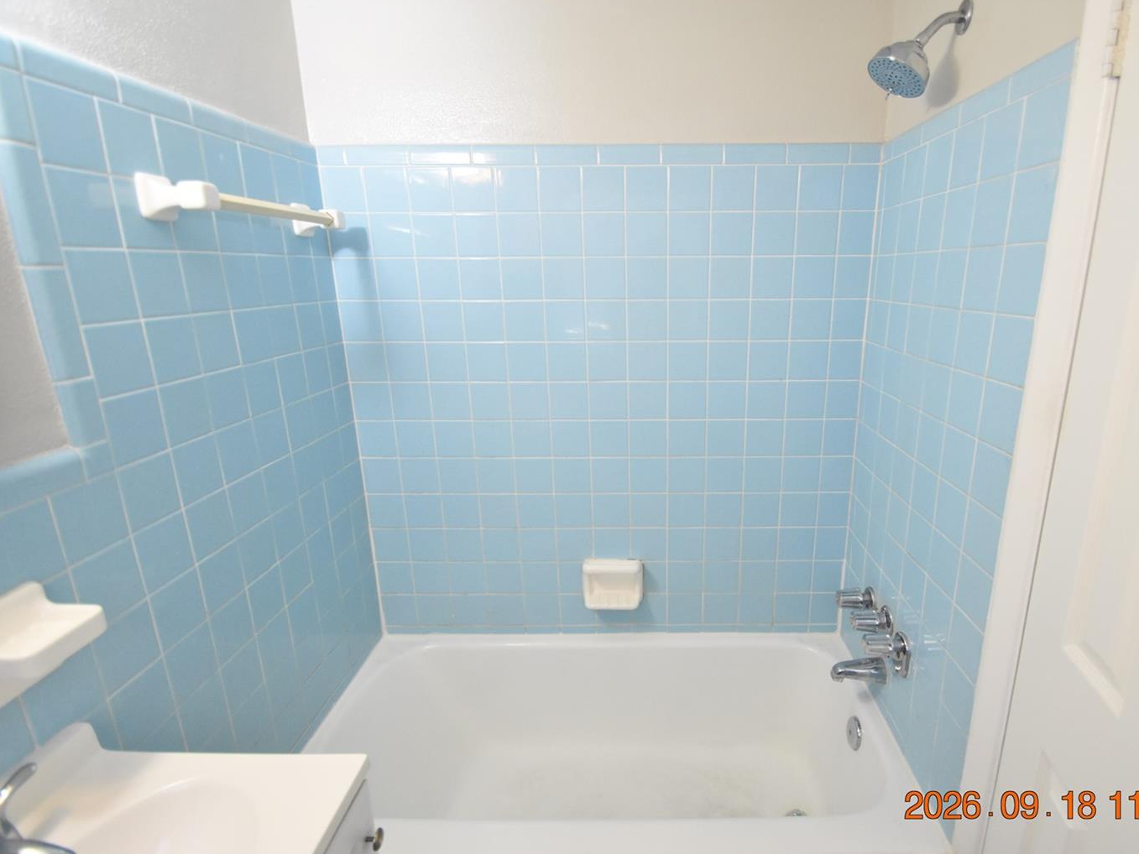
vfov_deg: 74.7
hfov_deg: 90.3
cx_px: 657
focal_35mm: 17
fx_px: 559
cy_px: 425
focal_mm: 10
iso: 1800
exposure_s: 1/60
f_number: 3.5
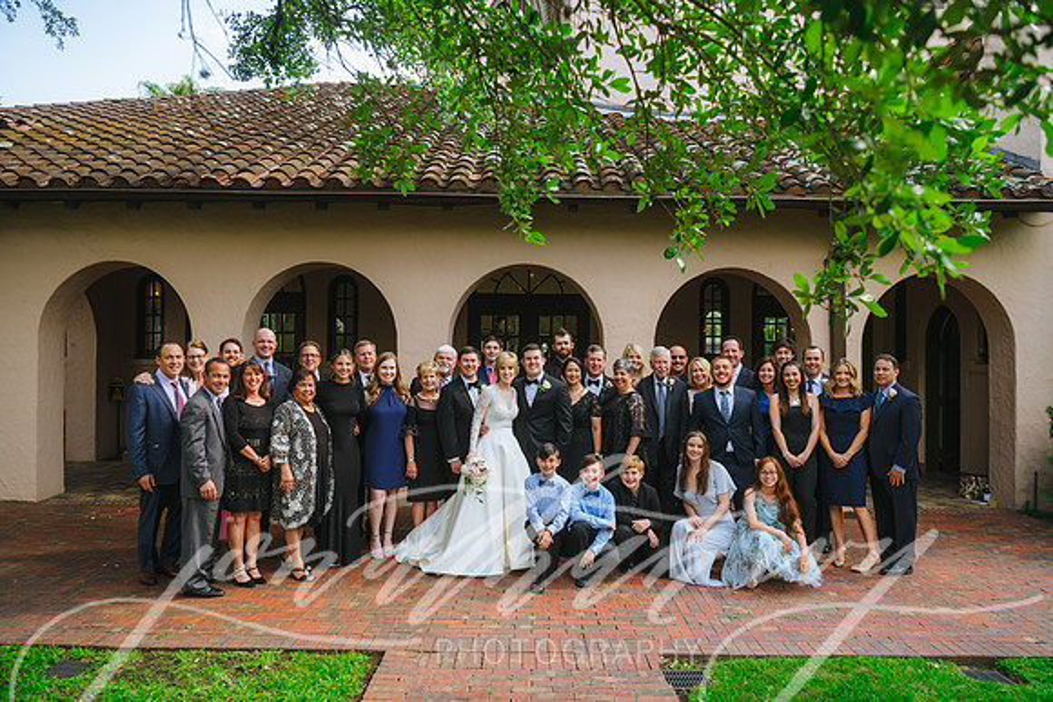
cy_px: 351
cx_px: 526
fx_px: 702
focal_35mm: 24
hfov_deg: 73.7
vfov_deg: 53.2
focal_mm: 24
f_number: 3.5
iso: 250
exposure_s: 1/500
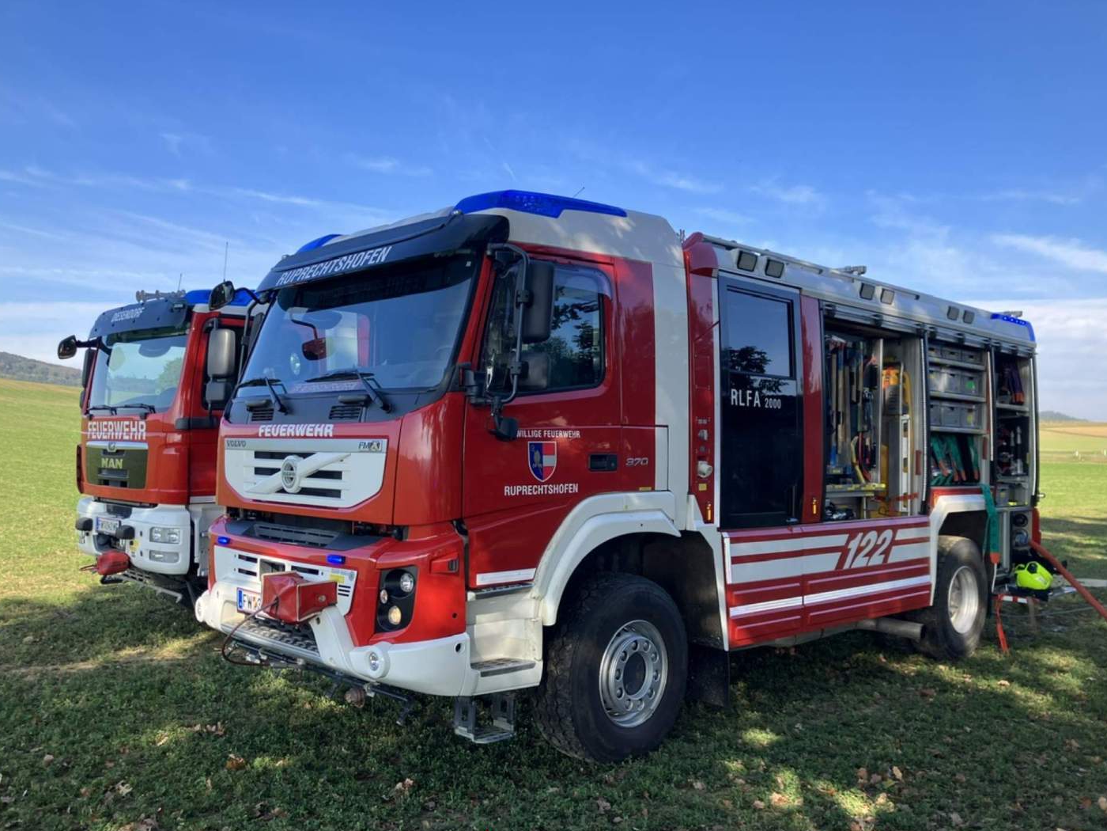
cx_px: 546
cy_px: 444
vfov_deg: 46.8
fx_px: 959
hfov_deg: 60.0
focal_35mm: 30
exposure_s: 1/852
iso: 32
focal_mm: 3.99
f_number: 1.8
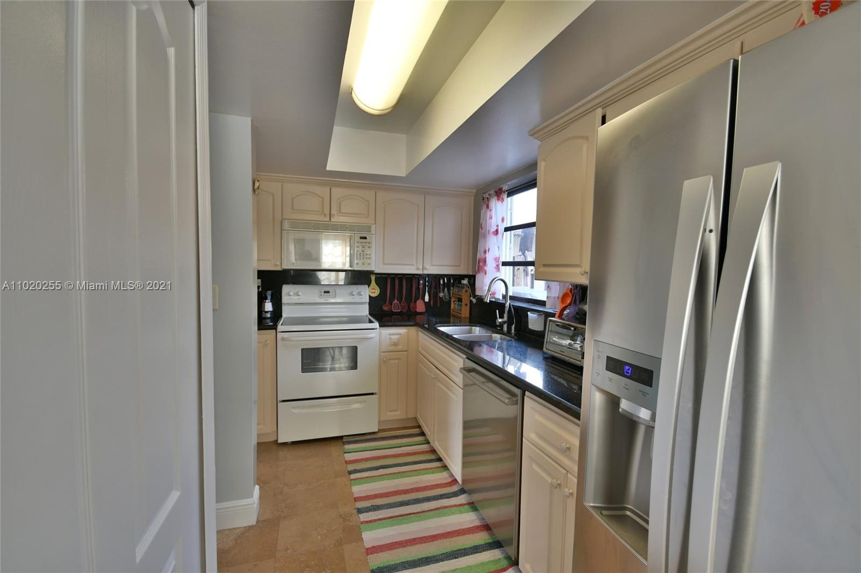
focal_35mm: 15
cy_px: 286
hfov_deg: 100.4
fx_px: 359
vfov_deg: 77.3
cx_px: 430
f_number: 5
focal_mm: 10
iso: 800
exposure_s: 1/100
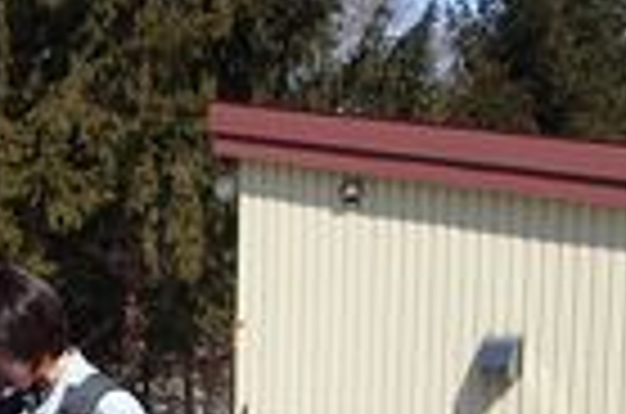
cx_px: -23
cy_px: 522
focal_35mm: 75
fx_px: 1301
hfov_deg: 25.5
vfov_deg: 17.1
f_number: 2.8
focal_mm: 4.5
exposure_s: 1/640
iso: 100
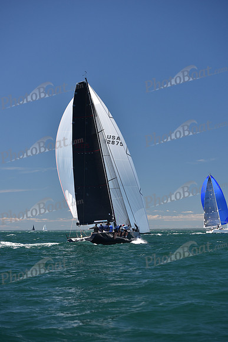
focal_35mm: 80
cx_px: 114
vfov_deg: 25.4
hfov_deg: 17.1
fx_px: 759
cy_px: 171
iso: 250
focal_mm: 80
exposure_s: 1/800
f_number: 4.5
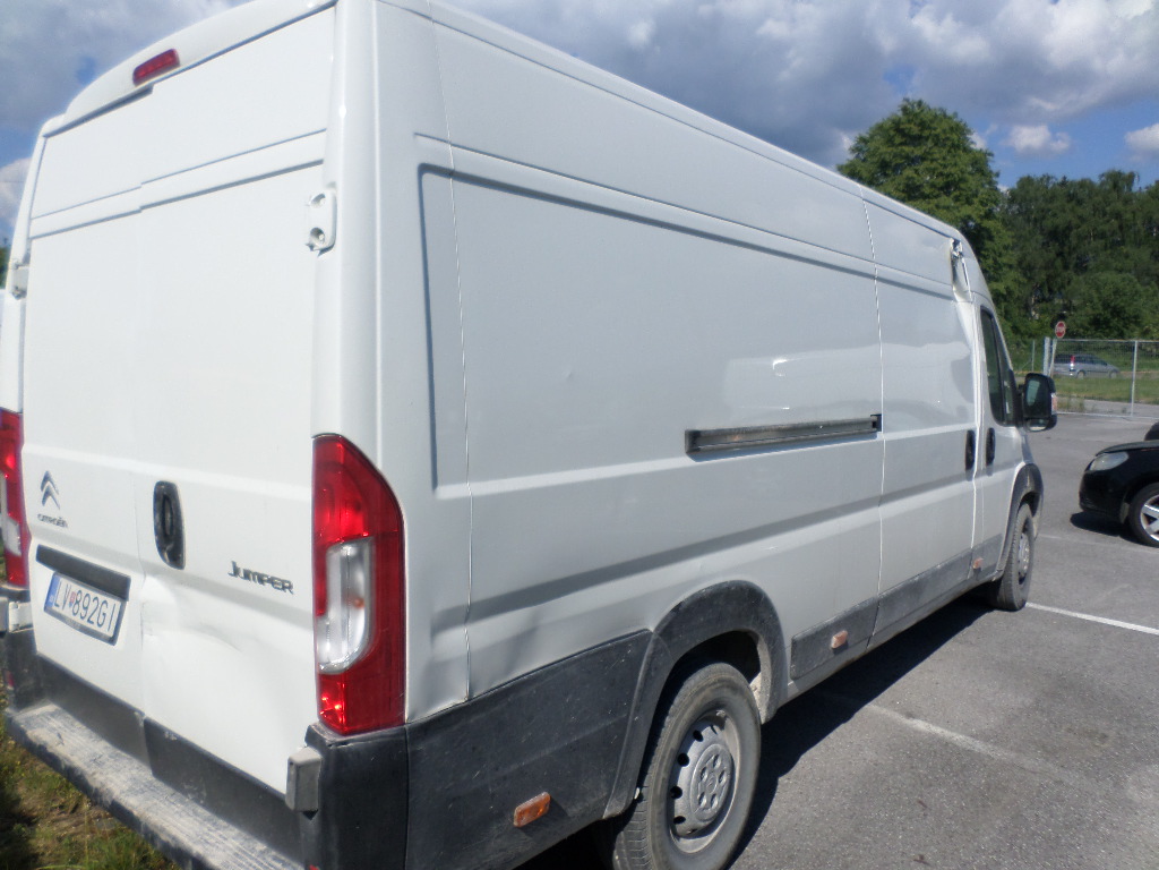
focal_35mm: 25
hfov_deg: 69.4
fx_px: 837
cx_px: 580
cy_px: 435
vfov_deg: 54.9
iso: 80
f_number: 9.2
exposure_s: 1/180
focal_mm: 4.5
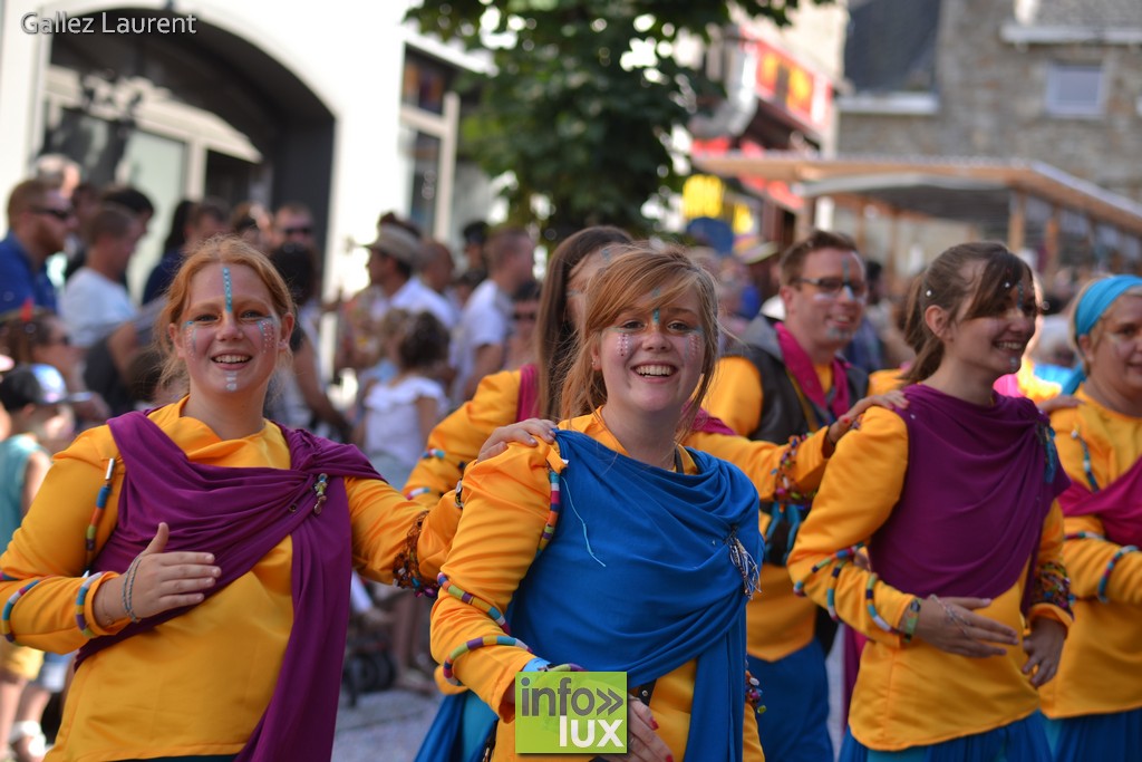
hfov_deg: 18.9
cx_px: 571
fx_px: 3426
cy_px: 381
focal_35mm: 108
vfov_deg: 12.7
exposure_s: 1/500
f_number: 2.8
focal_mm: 72
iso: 100
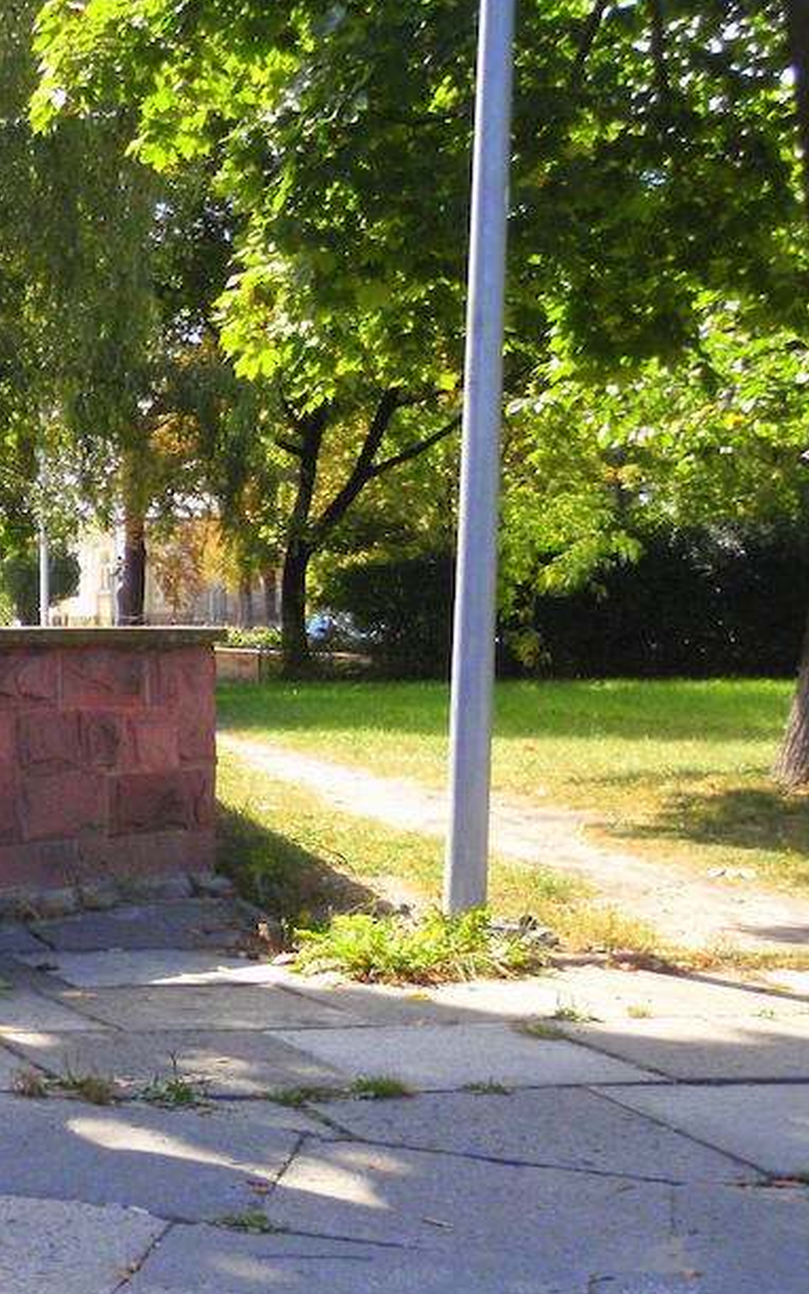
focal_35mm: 64
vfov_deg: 32.0
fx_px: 2257
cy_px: 695
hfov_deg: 19.0
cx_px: -208
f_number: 4.1
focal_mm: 6.53
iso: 250
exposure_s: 1/500
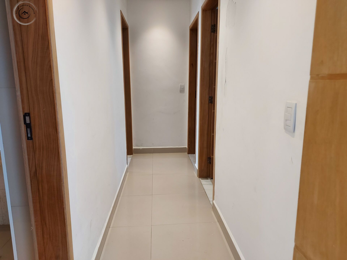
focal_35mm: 24
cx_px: 174
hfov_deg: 71.6
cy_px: 130
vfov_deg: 56.8
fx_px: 241
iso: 160
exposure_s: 1/40
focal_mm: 5.23
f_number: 1.8
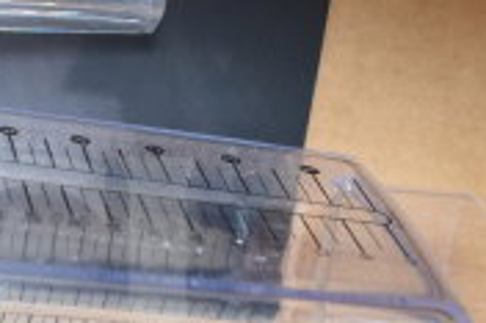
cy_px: 377
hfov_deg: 15.9
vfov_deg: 10.8
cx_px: -52
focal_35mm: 125
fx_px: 1686
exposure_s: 1/40
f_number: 3.8
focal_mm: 24
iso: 280
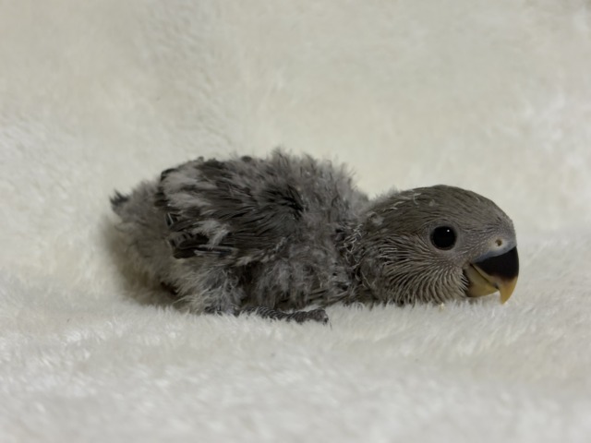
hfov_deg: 36.8
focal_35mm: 52
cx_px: 296
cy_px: 222
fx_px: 888
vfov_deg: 28.0
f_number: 1.6
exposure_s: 1/33
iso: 125
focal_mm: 5.96
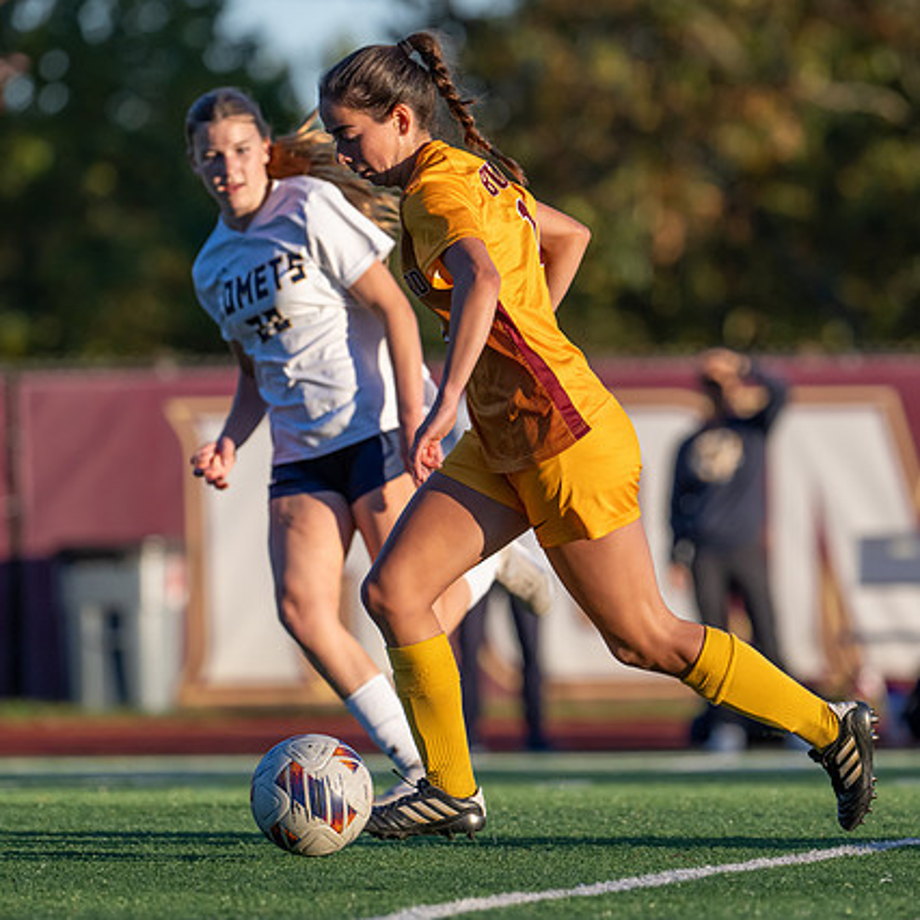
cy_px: 462
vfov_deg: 3.3
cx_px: 527
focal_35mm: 536
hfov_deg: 3.3
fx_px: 16117
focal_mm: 400
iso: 1100
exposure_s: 1/2500
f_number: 5.6
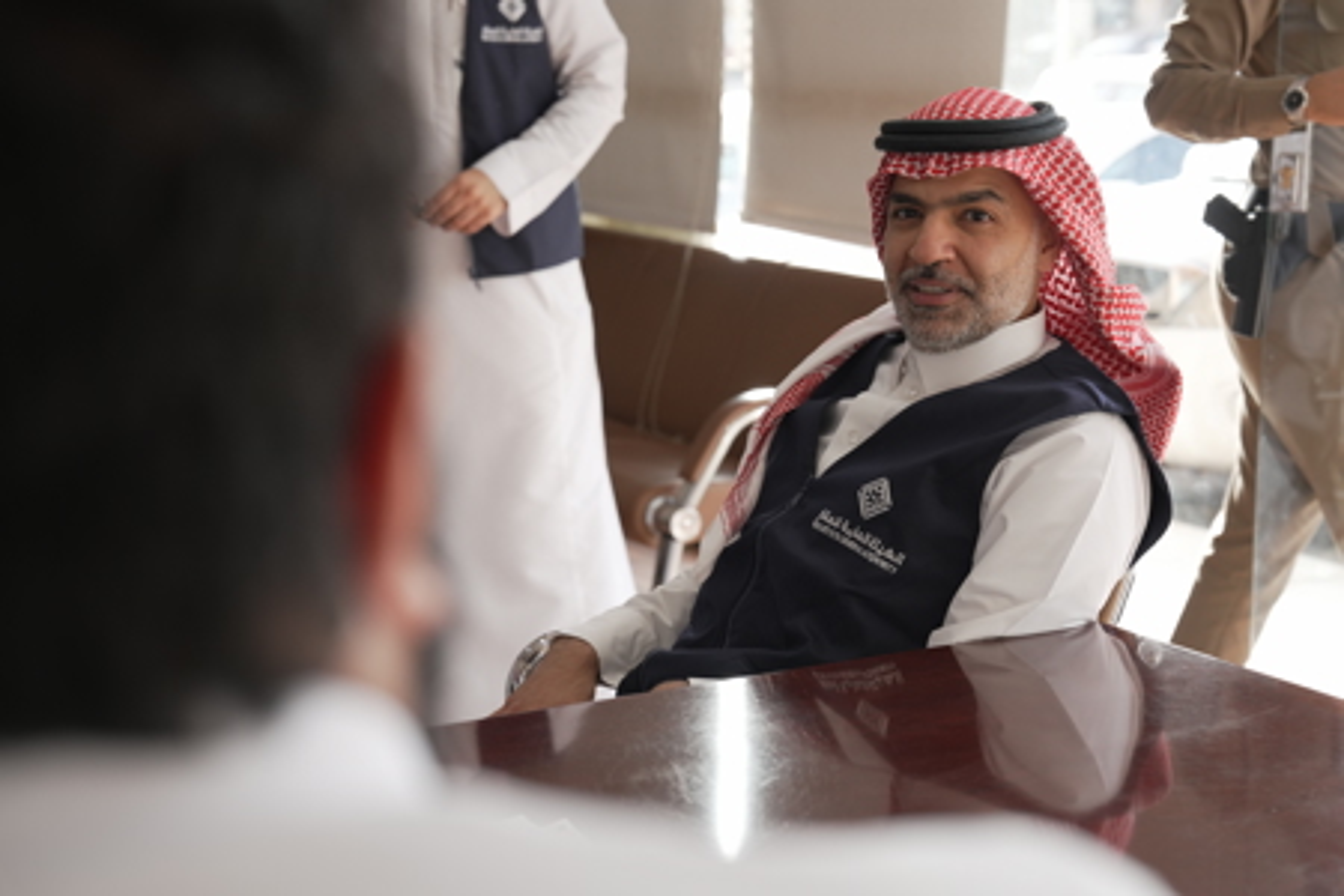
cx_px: 672
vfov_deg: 19.5
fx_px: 2613
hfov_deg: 28.8
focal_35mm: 70
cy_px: 448
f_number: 5
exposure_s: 1/250
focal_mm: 70
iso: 640
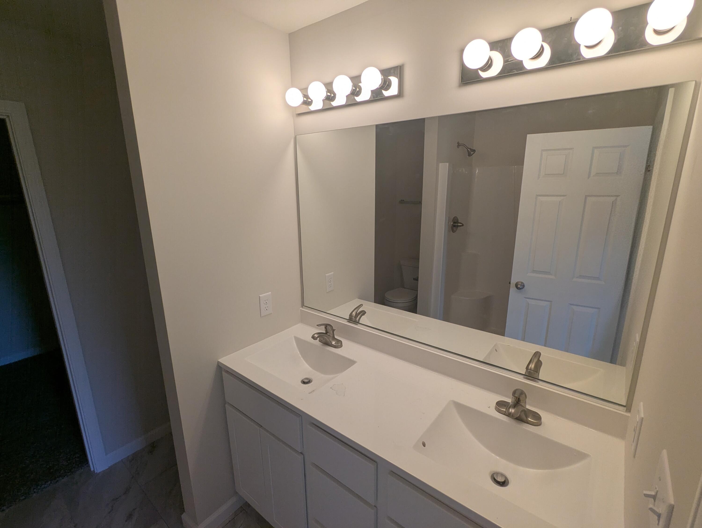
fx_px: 325
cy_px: 264
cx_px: 351
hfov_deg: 94.4
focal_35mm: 16
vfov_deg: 78.2
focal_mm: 2.35
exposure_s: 1/120
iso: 38
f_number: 2.2
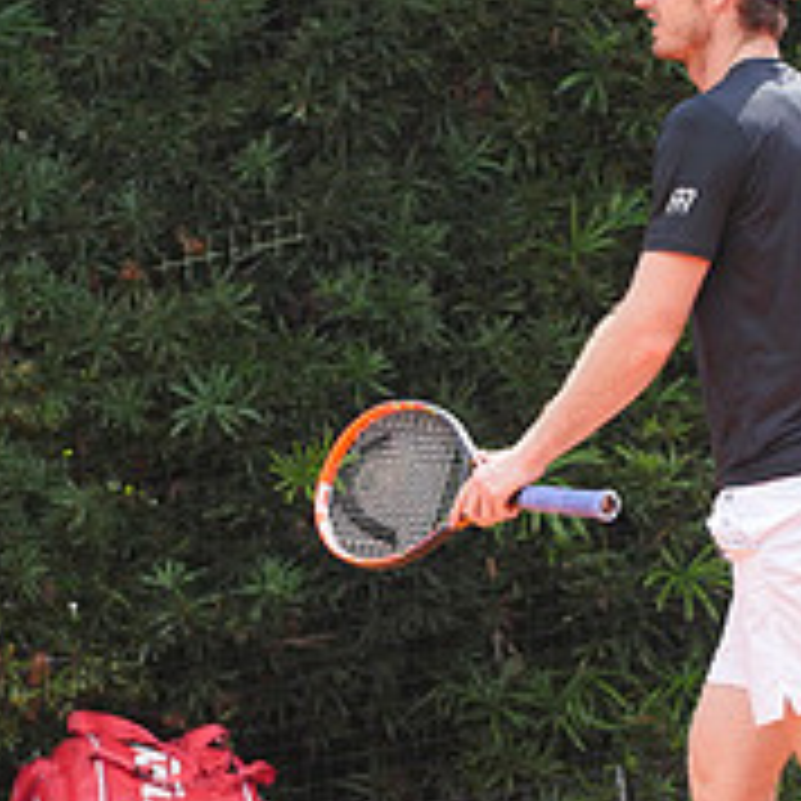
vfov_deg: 2.4
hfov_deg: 2.4
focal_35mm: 739
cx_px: 594
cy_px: 502
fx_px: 19347
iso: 400
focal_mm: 128
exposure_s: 1/1600
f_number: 3.2
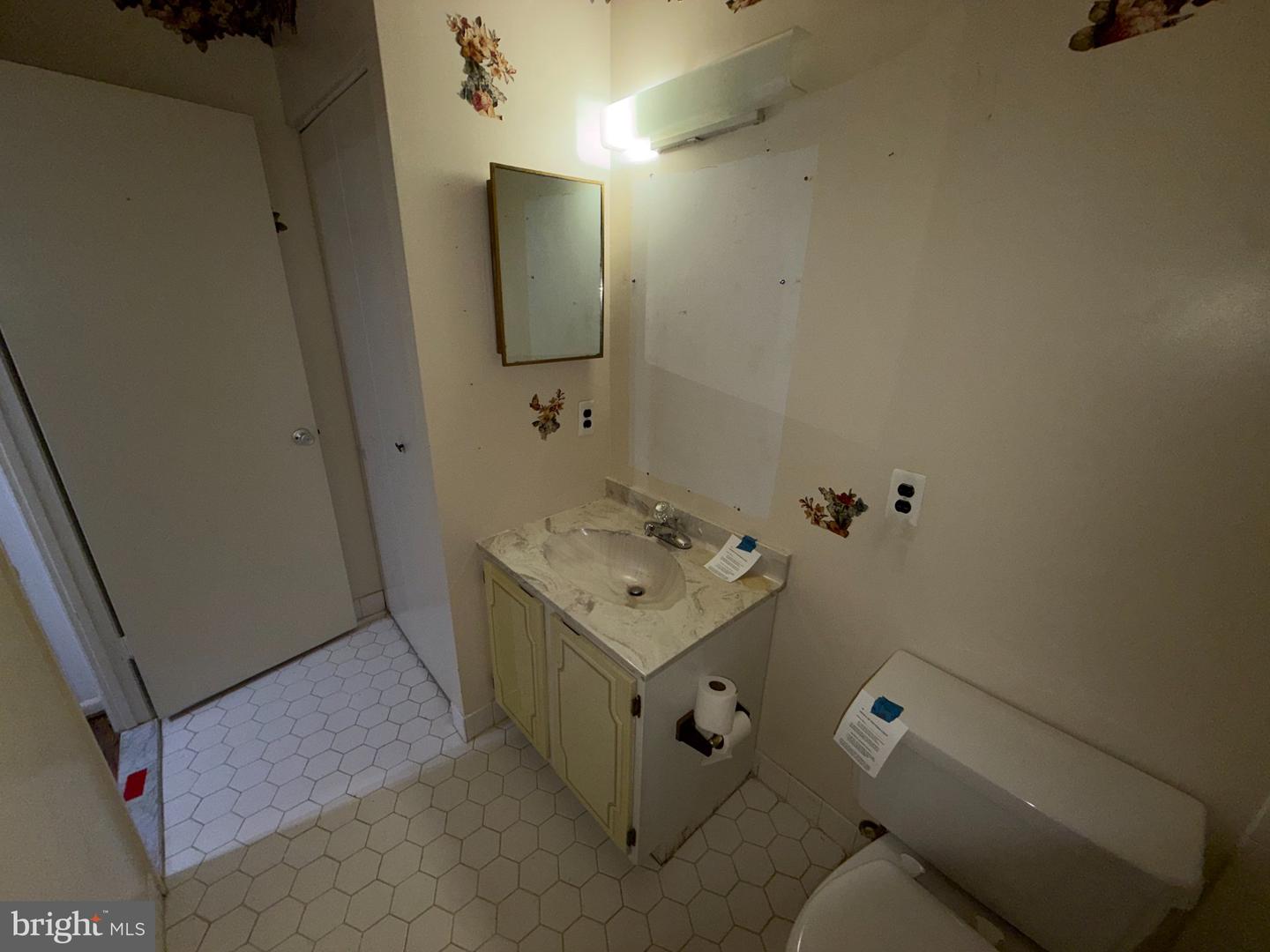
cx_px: 635
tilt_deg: -20.2
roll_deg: +0.0
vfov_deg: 85.7
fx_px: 514
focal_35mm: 14
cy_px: 476
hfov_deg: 102.1
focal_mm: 2.22
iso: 32
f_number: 2.2
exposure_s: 1/60
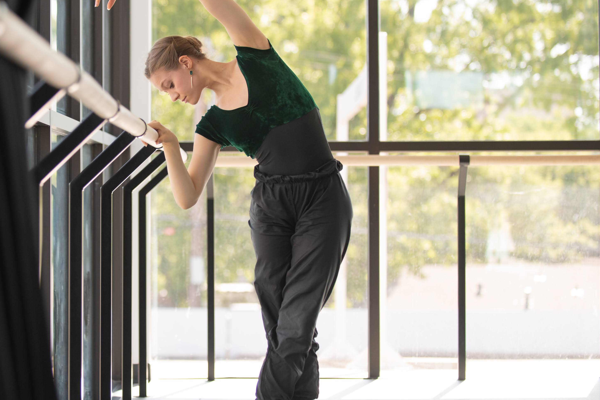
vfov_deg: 10.2
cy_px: 183
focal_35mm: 135
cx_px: 143
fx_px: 2250
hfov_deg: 15.1
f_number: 3.2
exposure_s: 1/800
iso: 500
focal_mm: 80
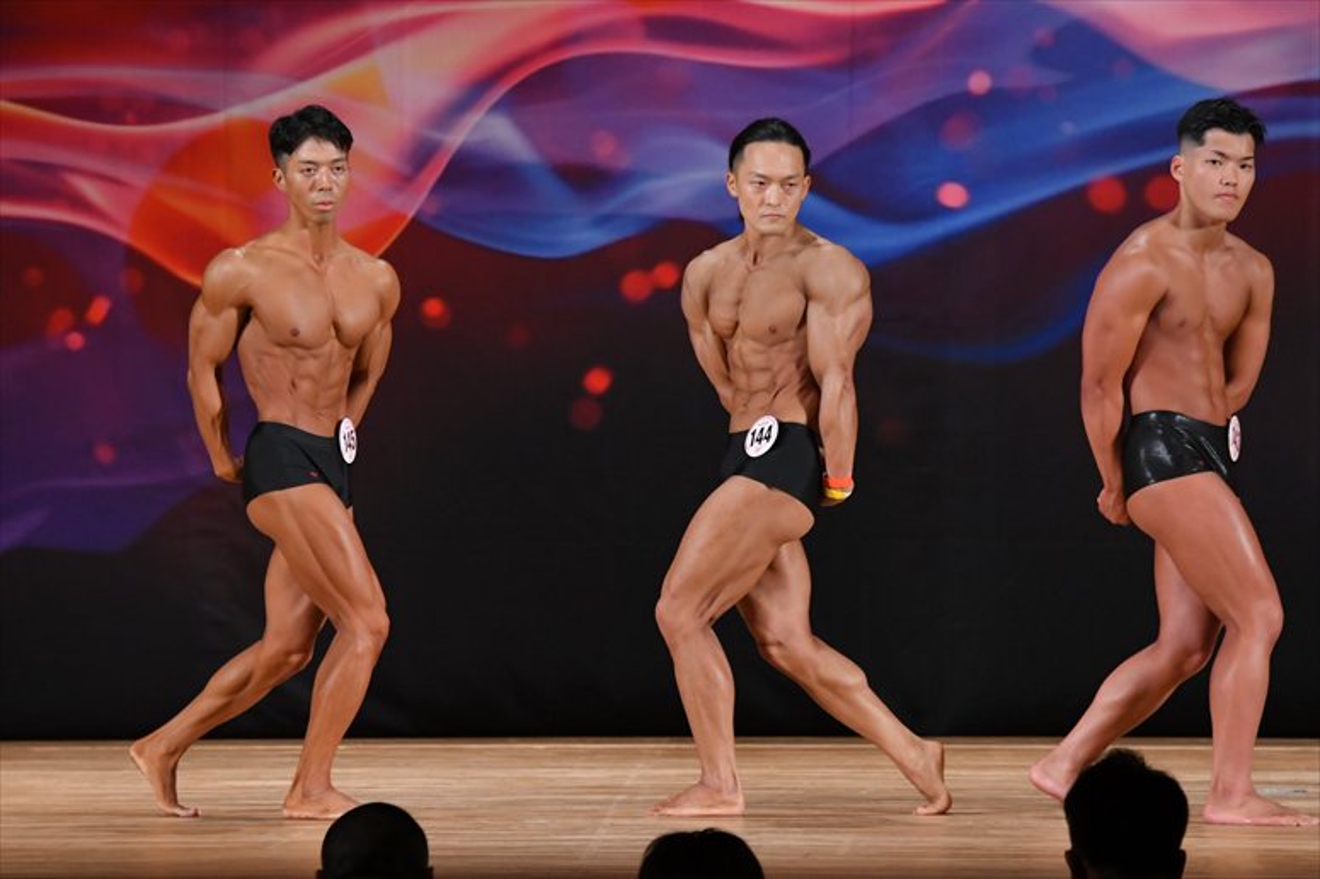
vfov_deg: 5.4
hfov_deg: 8.1
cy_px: 440
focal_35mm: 255
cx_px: 660
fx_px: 9346
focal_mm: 170
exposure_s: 1/400
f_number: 5.6
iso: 3200
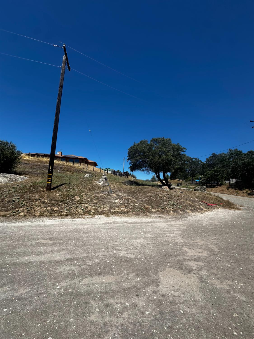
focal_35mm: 14
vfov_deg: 102.1
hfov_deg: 85.7
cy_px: 170
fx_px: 137
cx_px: 127
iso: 50
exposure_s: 1/2398
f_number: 2.2
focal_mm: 2.22
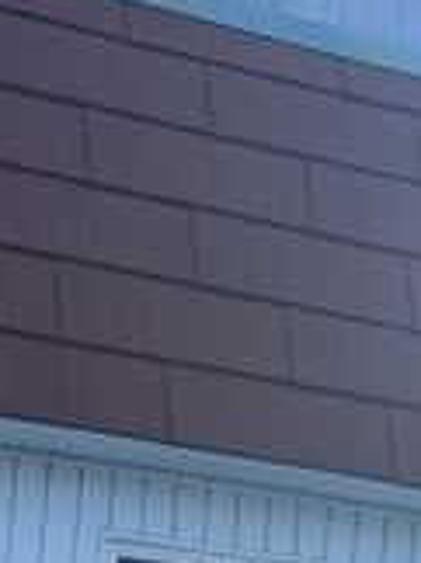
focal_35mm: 107
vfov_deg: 17.0
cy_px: 794
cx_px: -195
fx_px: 1740
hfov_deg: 13.1
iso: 50
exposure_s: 1/1934
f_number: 1.5
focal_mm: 5.7
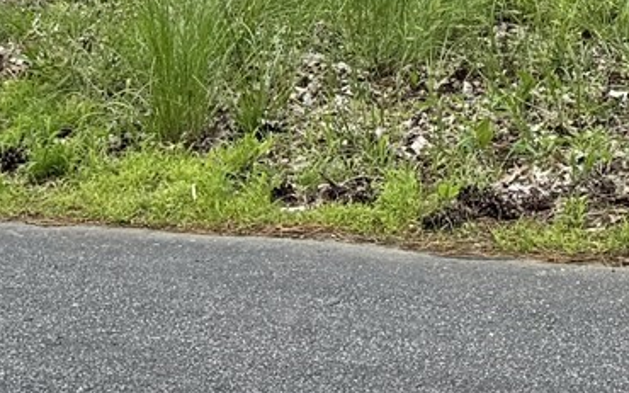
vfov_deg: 7.9
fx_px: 2416
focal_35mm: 141
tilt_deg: +6.8
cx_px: 833
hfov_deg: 14.2
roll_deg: -0.2
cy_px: -805
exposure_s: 1/1131
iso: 80
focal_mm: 6.76
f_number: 1.78
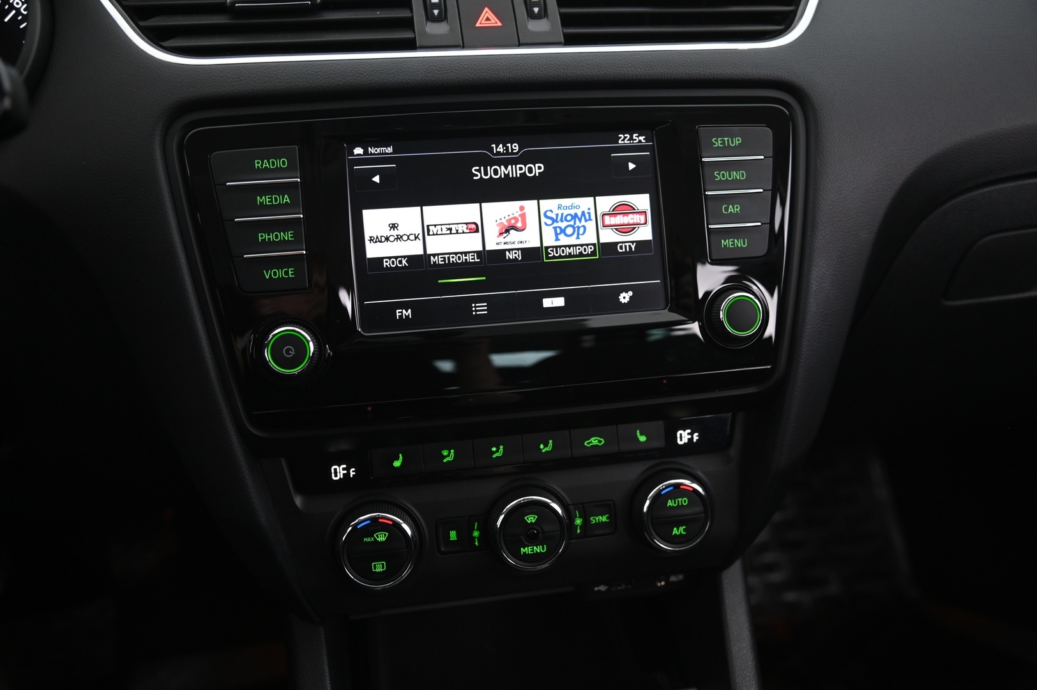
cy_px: 345
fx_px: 921
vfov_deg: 41.1
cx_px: 518
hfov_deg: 58.8
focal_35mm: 32
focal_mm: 32
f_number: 4
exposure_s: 1/15
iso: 2000
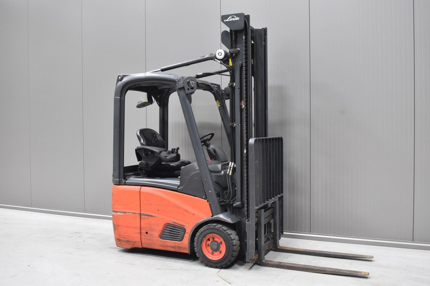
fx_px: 412
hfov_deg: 55.1
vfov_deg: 38.4
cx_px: 215
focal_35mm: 34
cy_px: 143
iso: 1600
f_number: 5
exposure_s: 1/25
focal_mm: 23
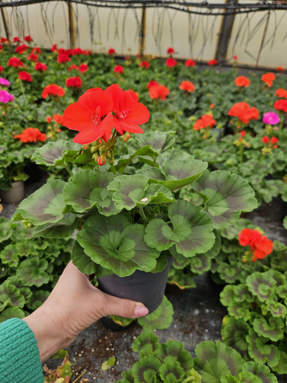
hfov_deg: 58.9
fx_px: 254
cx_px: 144
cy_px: 192
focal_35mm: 23
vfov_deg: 73.9
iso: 25
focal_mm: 5.4
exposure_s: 1/286
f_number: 1.8
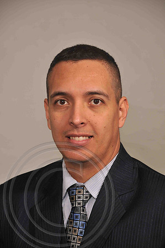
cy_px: 124
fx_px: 1085
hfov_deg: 8.7
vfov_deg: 13.1
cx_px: 82
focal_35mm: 158
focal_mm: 105
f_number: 6.3
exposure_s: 1/60
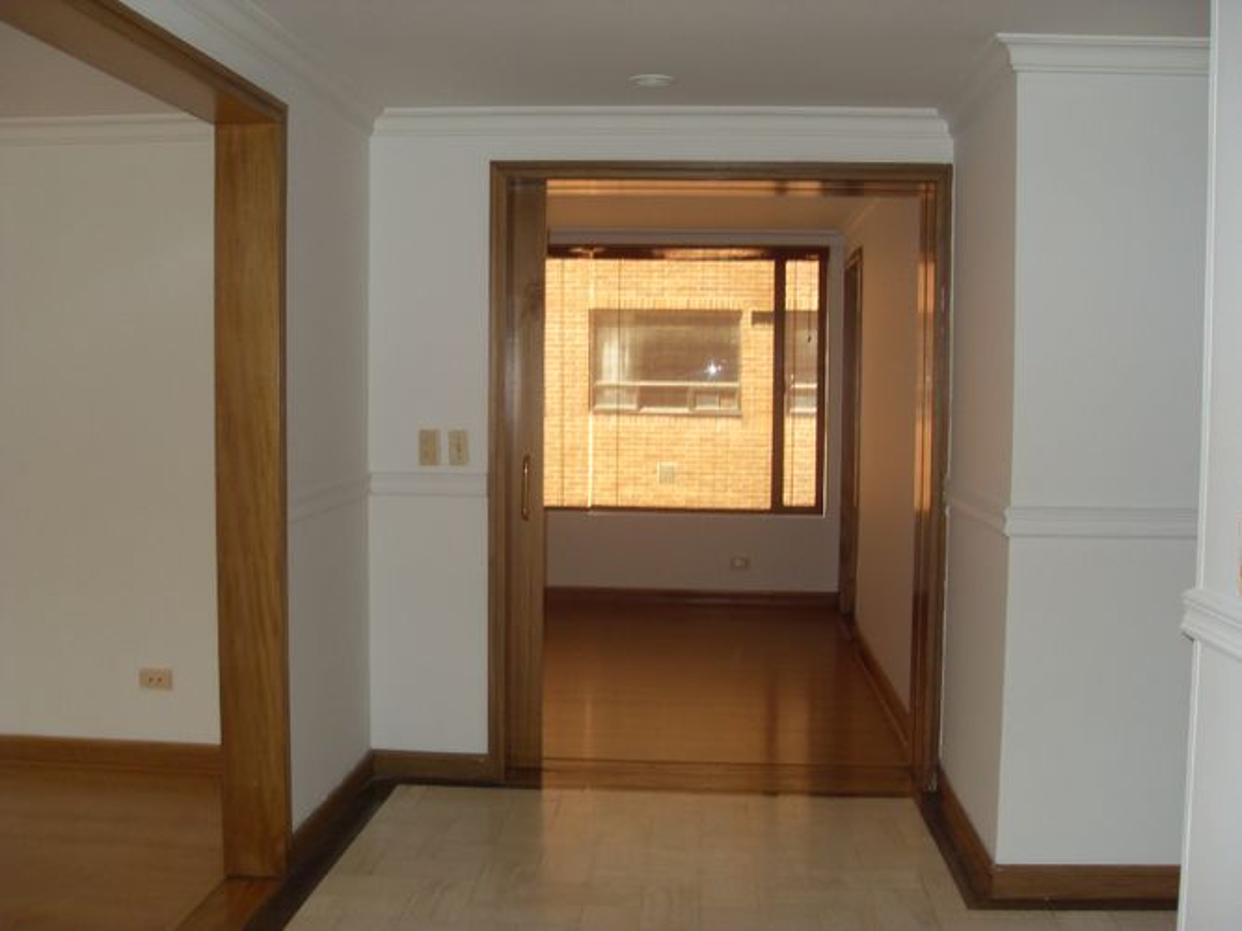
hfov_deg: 50.1
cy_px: 466
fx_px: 1327
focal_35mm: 37
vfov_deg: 38.7
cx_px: 621
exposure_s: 1/45
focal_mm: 6.3
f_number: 2.8
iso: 100
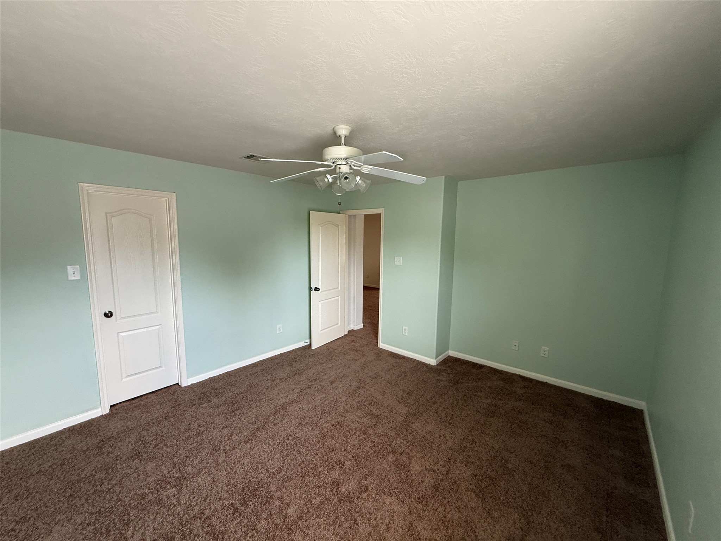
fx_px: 292
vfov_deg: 85.7
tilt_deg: -6.1
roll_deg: -0.3
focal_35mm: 14
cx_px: 360
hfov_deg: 102.1
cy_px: 270
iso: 250
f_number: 2.2
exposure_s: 1/99
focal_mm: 2.22
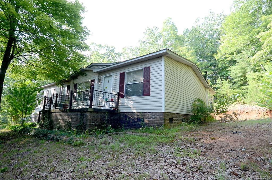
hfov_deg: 90.2
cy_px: 90
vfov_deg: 67.1
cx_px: 136
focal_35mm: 18
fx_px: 136
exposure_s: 1/80
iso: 100
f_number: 4
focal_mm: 12
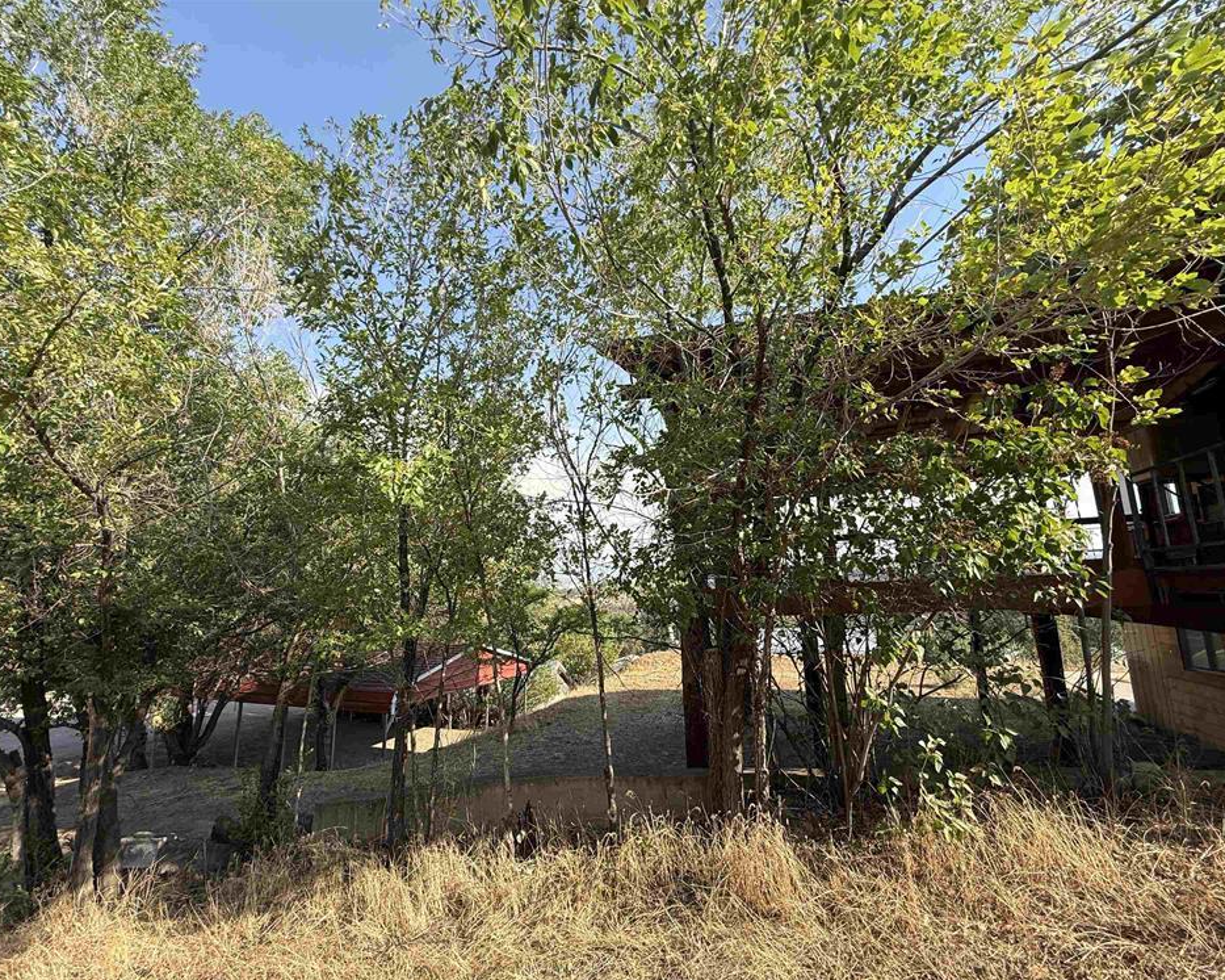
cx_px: 597
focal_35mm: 15
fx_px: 544
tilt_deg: +10.4
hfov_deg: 96.8
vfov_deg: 84.0
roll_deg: -0.1
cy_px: 503
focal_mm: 2.22
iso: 50
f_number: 2.2
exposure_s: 1/527
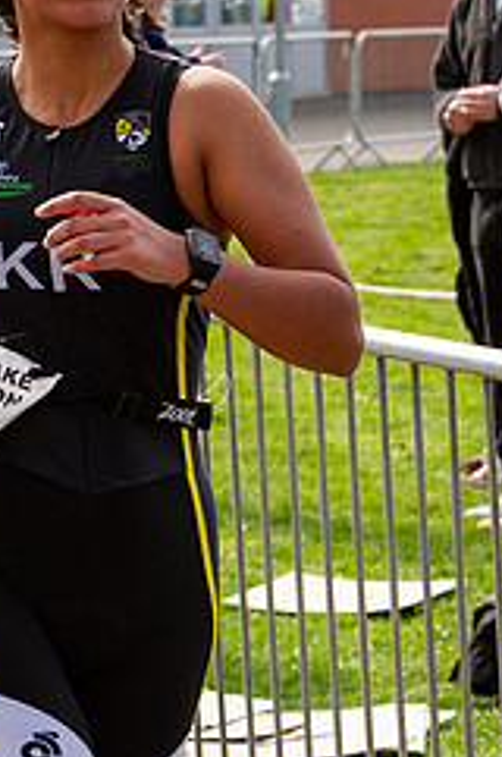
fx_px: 4678
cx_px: 191
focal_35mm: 223
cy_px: 271
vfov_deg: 9.2
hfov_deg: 6.1
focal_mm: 70
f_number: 6.3
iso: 640
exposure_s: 1/1250
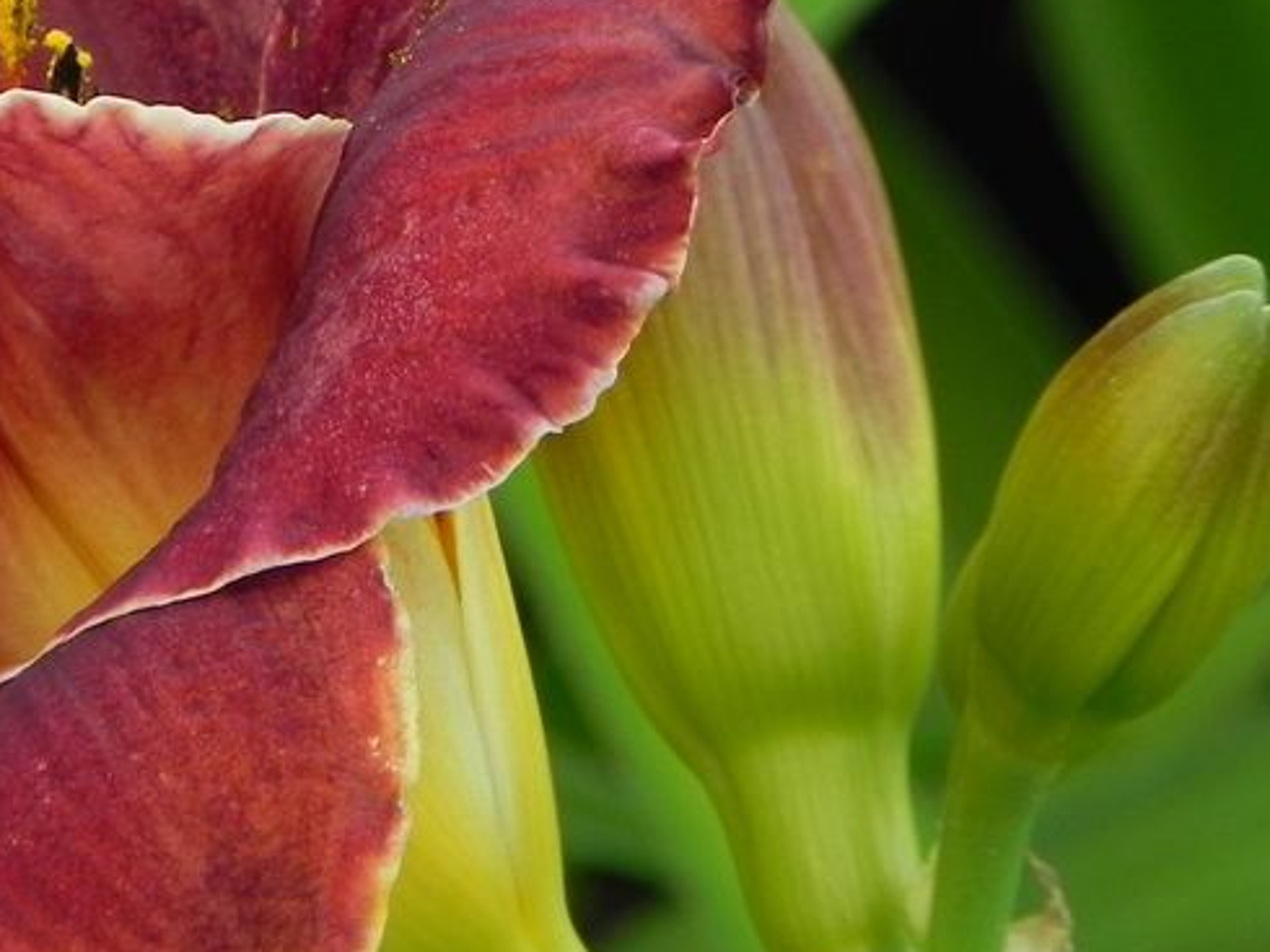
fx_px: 33957
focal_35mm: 926
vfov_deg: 1.6
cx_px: 131
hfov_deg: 2.1
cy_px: 482
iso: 160
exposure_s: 1/125
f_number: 5.6
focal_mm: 75.7
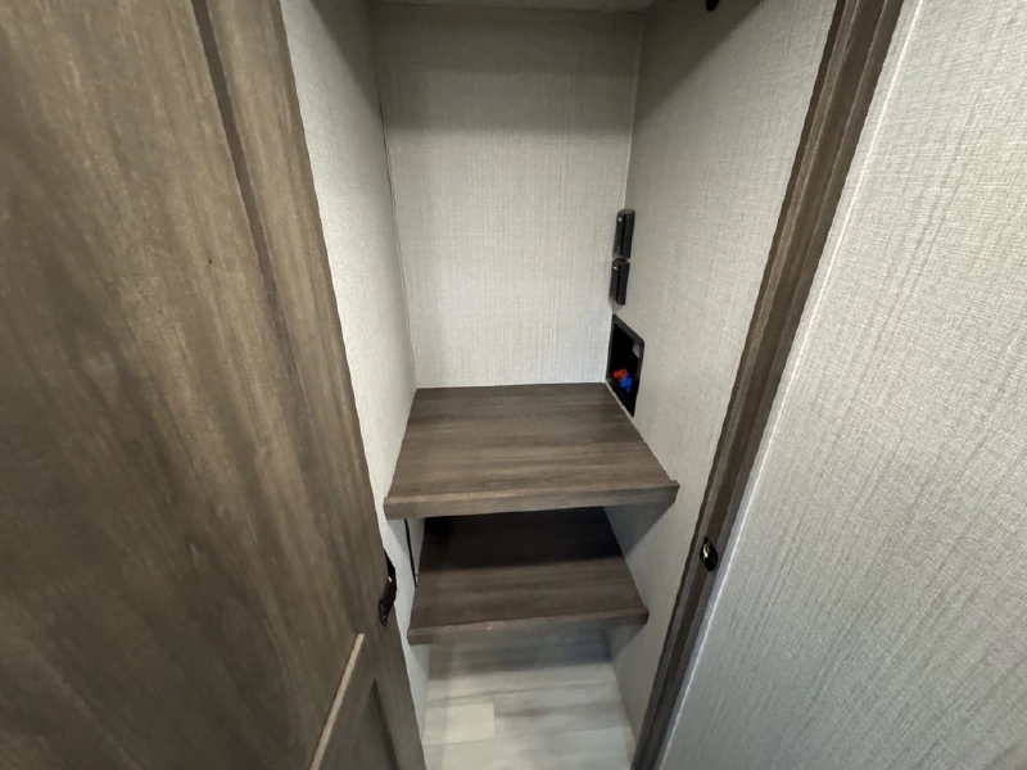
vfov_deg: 85.7
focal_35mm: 14
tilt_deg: -25.2
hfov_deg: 102.1
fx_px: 415
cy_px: 385
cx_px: 514
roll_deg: -0.3
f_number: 2.2
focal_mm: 2.22
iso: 1250
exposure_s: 1/50
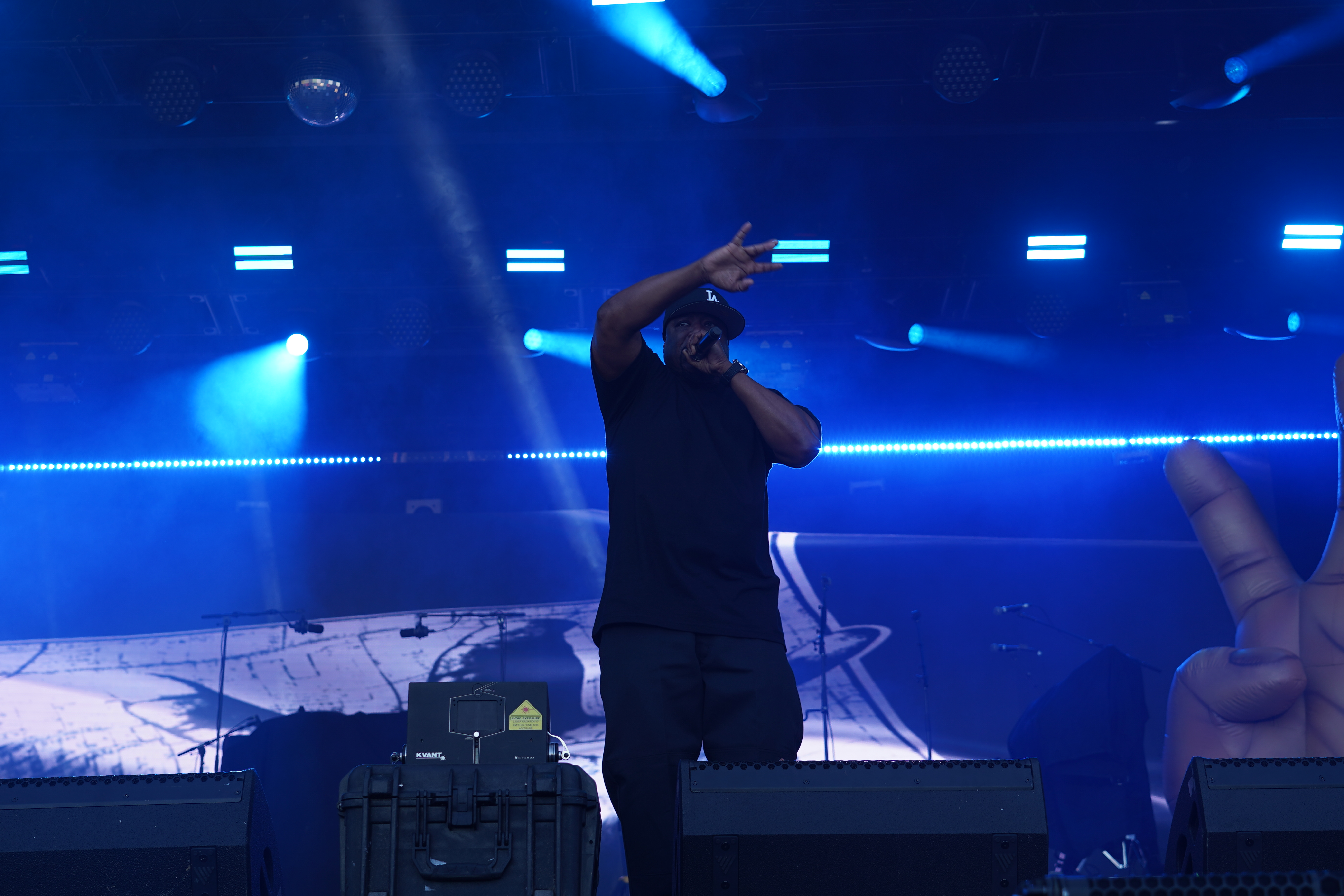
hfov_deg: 39.6
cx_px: 630
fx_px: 1867
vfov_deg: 27.0
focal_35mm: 50
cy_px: 428
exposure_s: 1/200
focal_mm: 46
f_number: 4.5
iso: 100
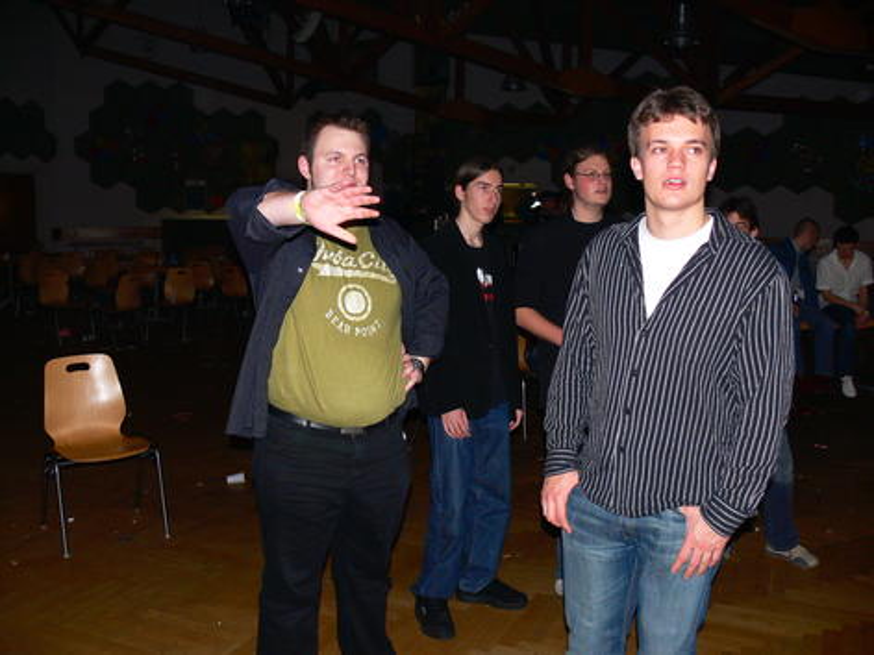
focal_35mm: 35
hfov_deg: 52.6
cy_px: 328
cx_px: 437
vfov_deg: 40.7
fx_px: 884
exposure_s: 1/30
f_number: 2.8
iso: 100
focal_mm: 7.4
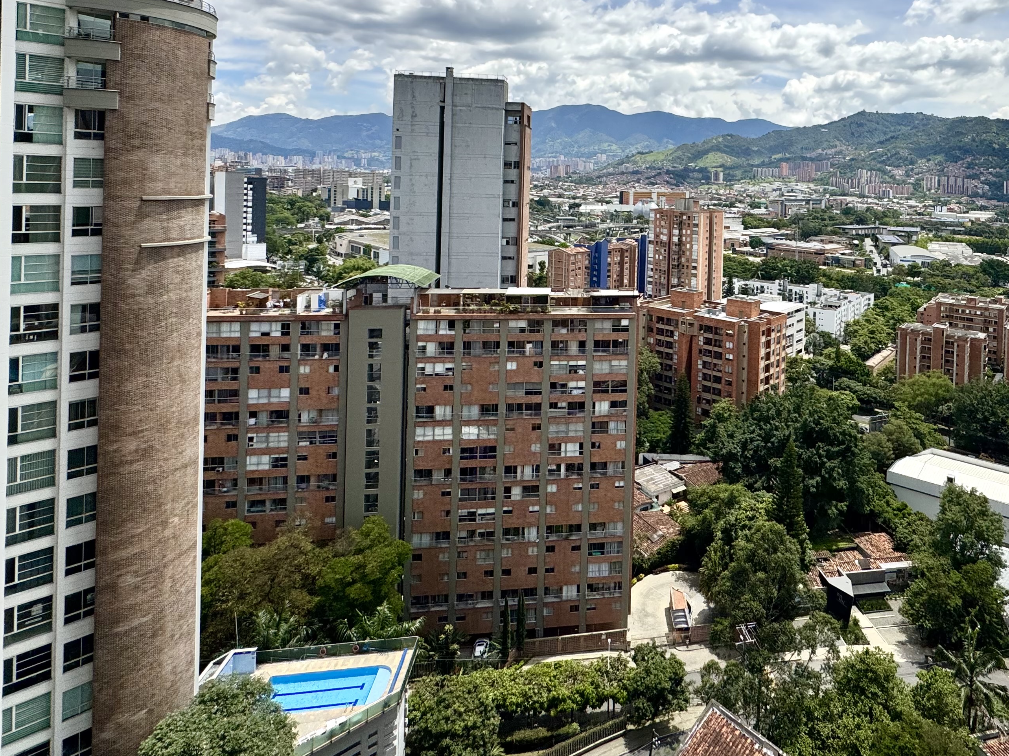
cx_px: 700
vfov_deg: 57.9
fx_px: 641
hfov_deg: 73.2
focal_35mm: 22
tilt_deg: -0.5
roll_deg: -2.3
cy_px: 188
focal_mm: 2.22
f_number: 2.2
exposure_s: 1/3546
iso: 50
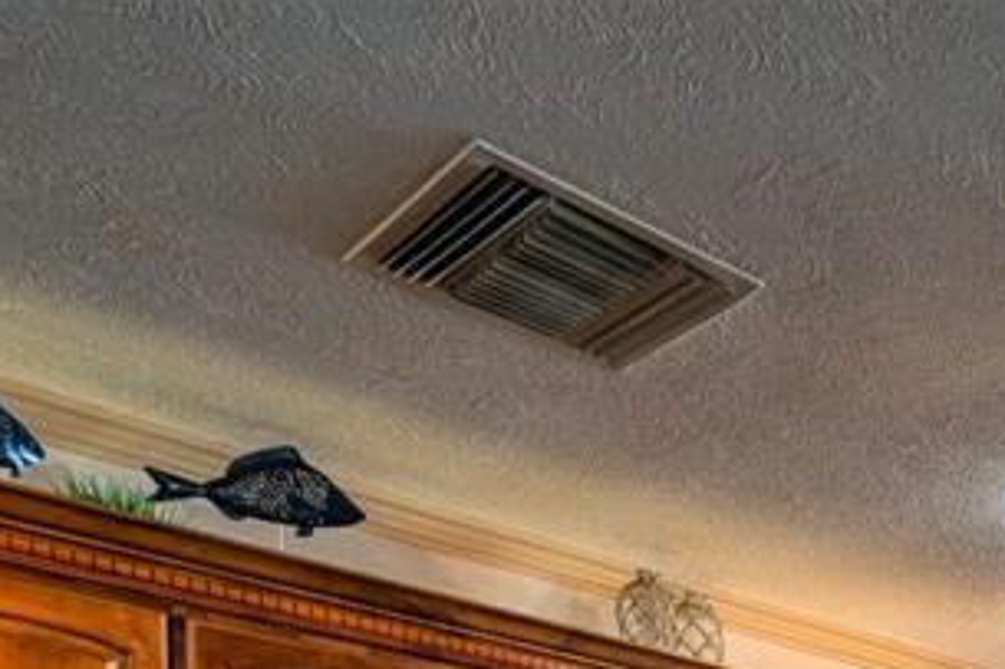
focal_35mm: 47
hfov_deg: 33.8
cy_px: 1120
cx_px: 1209
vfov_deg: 21.5
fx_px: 1311
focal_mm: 14
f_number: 4
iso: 800
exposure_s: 1/350
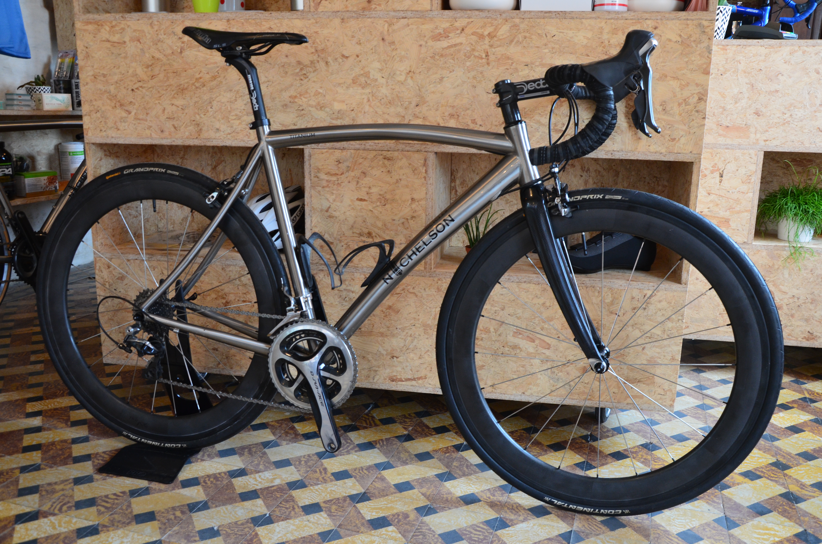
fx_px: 718
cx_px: 411
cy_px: 272
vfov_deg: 41.5
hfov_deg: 59.6
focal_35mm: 32
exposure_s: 1/15
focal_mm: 21
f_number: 7.1
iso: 800
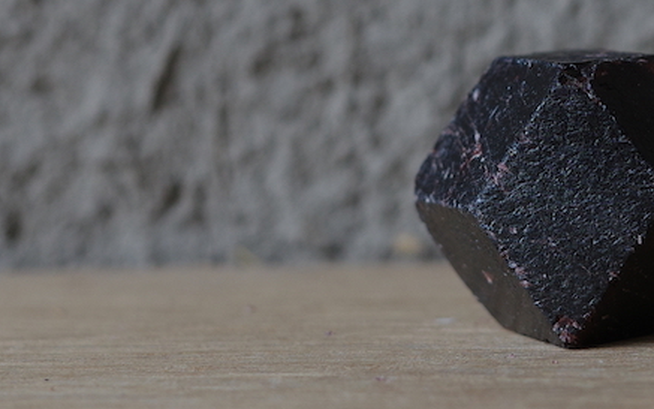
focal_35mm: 140
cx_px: 564
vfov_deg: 9.4
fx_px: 2495
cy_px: 124
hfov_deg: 14.8
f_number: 2.8
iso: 200
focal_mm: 26
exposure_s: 1/125
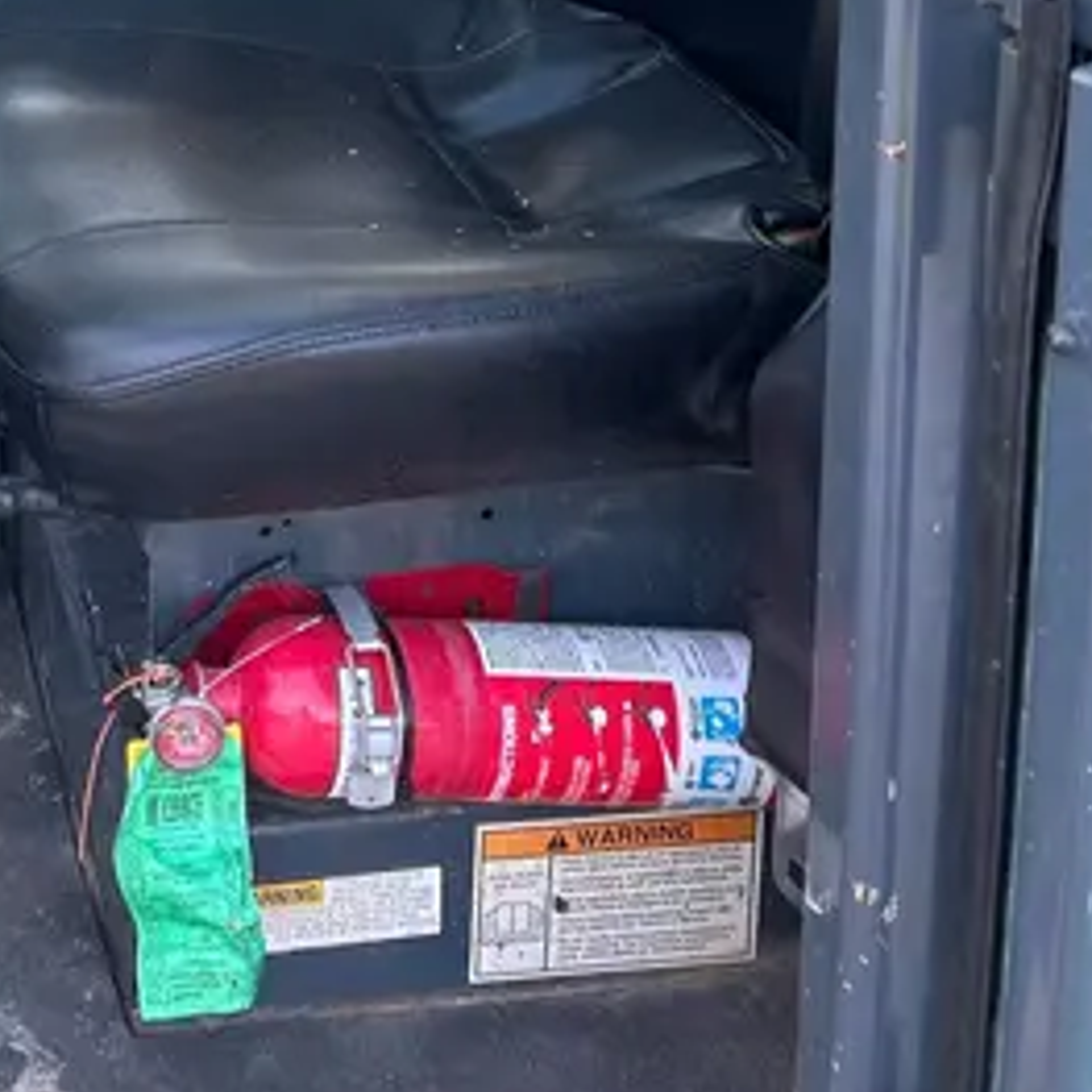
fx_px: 2284
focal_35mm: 64
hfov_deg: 25.4
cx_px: -29
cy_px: -397
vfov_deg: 23.2
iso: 50
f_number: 1.5
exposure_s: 1/121
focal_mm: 5.7
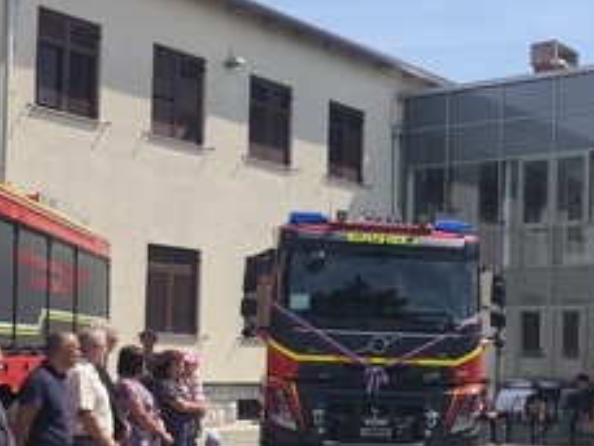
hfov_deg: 31.5
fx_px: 1013
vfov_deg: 24.6
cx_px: 508
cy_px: 329
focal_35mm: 59
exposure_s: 1/961
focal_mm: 6.18
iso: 50
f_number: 1.65
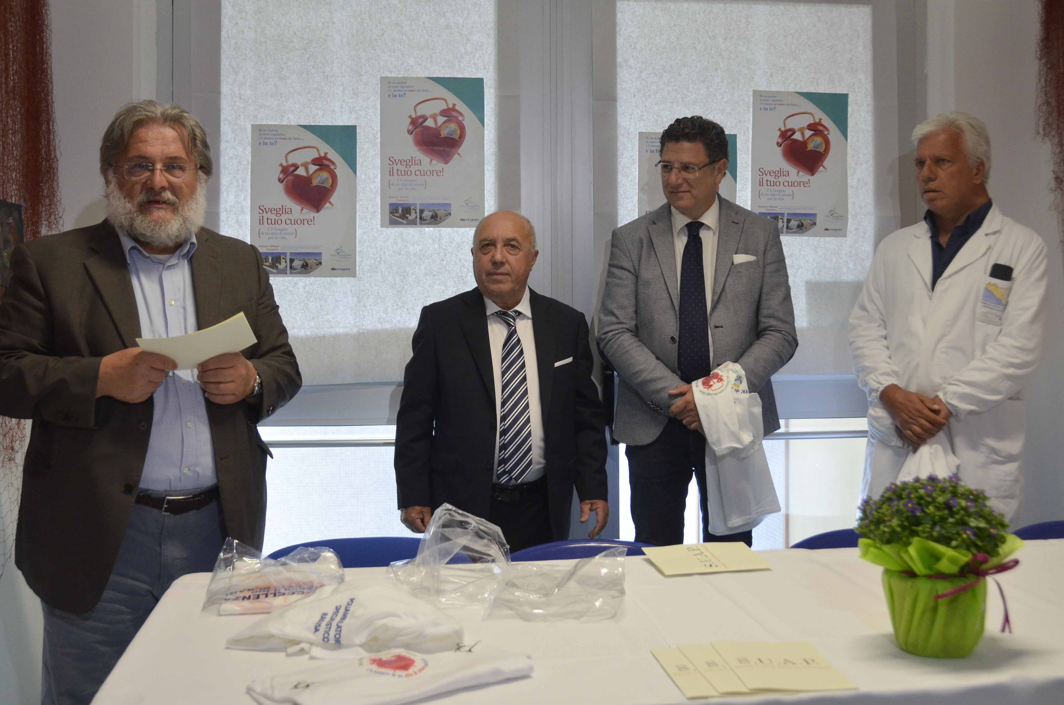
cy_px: 290
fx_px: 1150
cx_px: 511
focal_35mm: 39
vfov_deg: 34.0
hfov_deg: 49.6
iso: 1250
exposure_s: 1/100
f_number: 3.8
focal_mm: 22
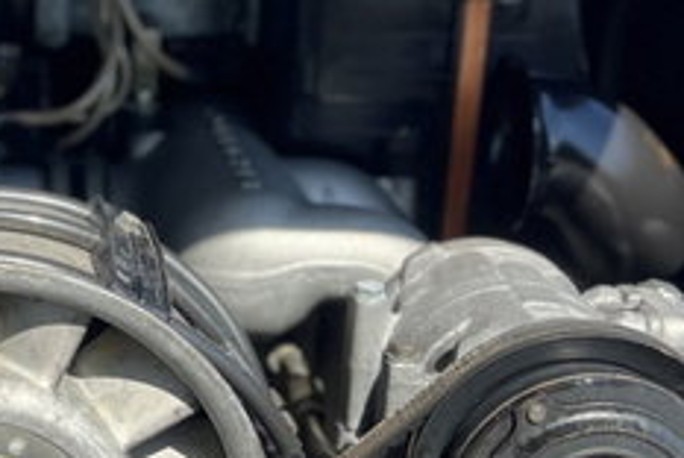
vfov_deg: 15.4
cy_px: 188
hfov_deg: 21.7
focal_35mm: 89
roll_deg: +0.8
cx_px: -65
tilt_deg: -19.4
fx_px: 1693
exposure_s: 1/1311
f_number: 1.5
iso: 50
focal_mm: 5.7
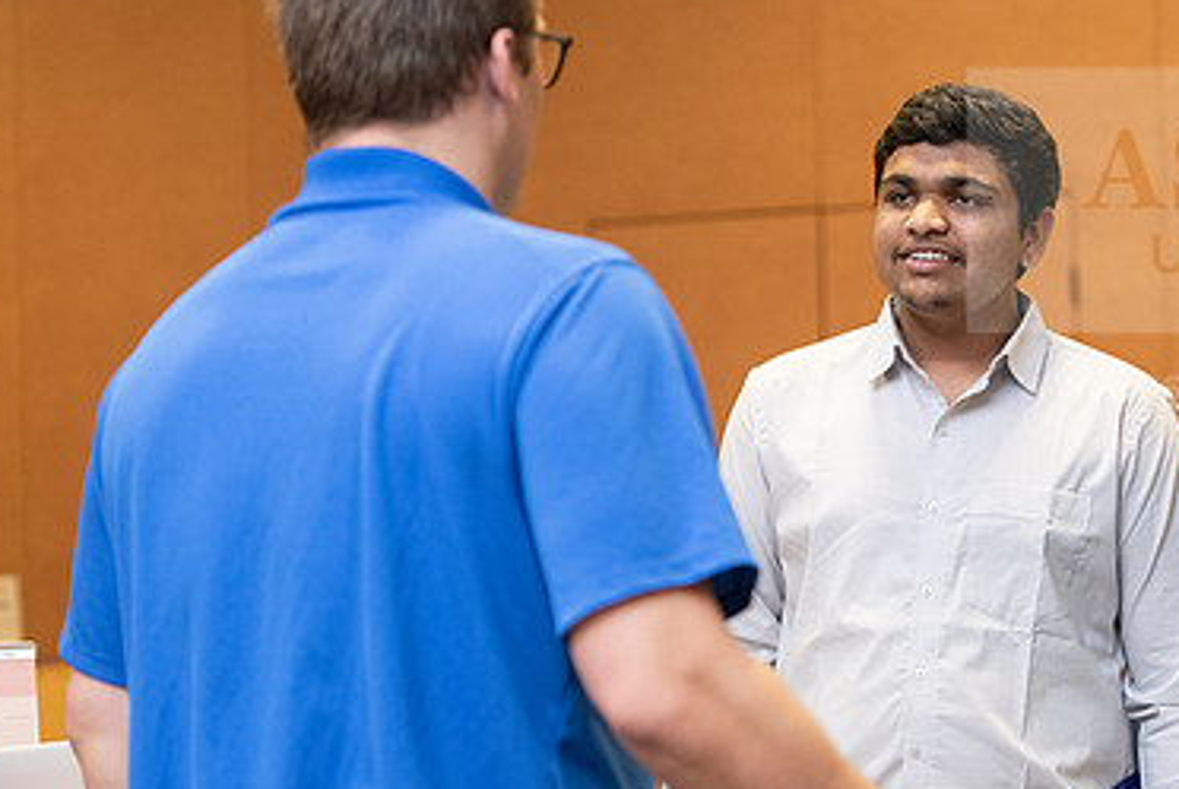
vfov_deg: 12.6
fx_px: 3574
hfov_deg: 18.6
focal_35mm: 109
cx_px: 872
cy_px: 452
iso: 1600
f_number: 3.2
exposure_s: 1/200
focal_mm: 70
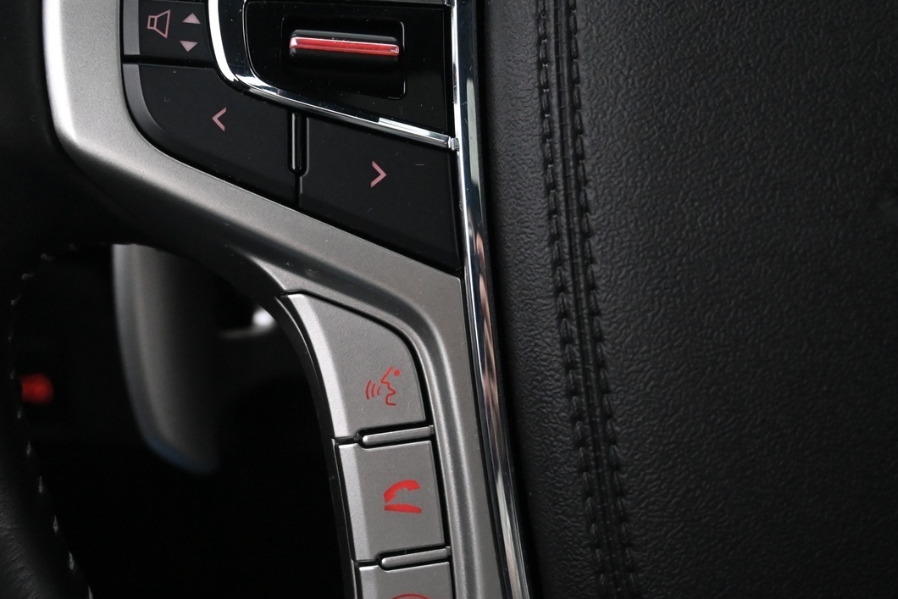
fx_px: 1372
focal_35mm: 55
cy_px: 294
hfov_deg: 35.8
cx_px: 291
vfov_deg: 24.6
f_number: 4.2
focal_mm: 24
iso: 2800
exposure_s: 1/40
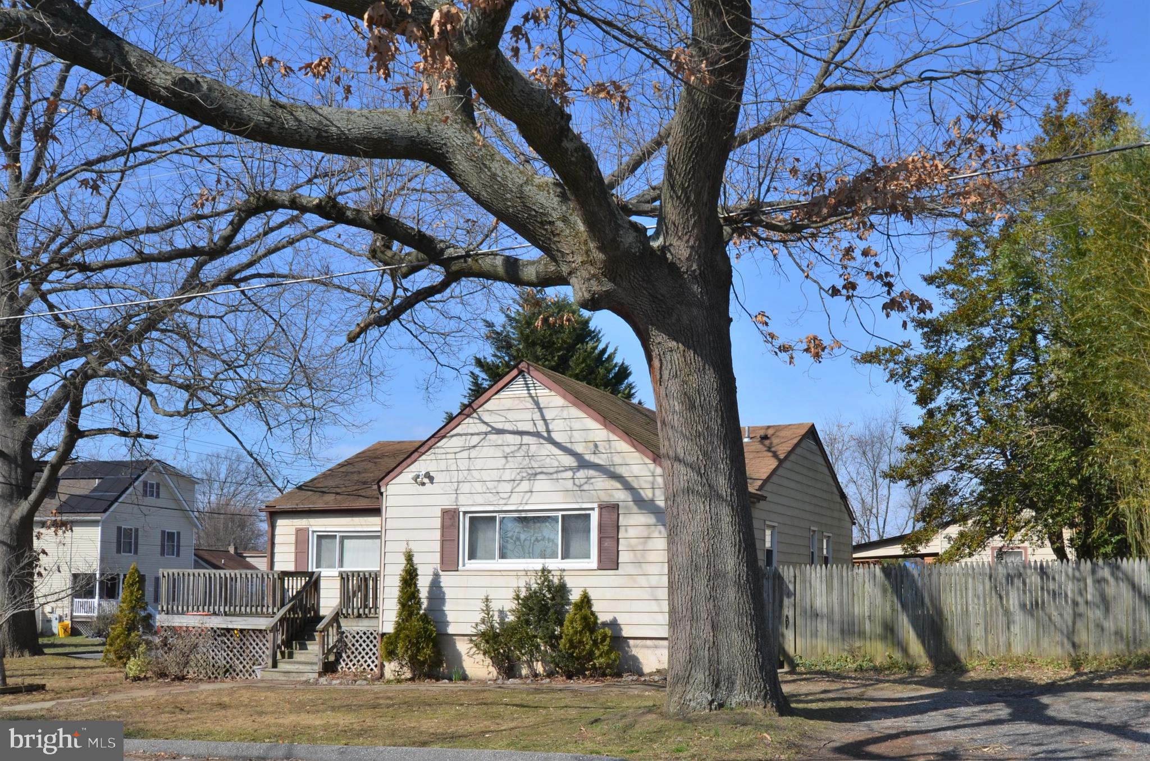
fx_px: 813
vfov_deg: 50.2
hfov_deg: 70.6
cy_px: 380
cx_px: 575
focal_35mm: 26
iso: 100
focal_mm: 17
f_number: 8
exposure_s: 1/250
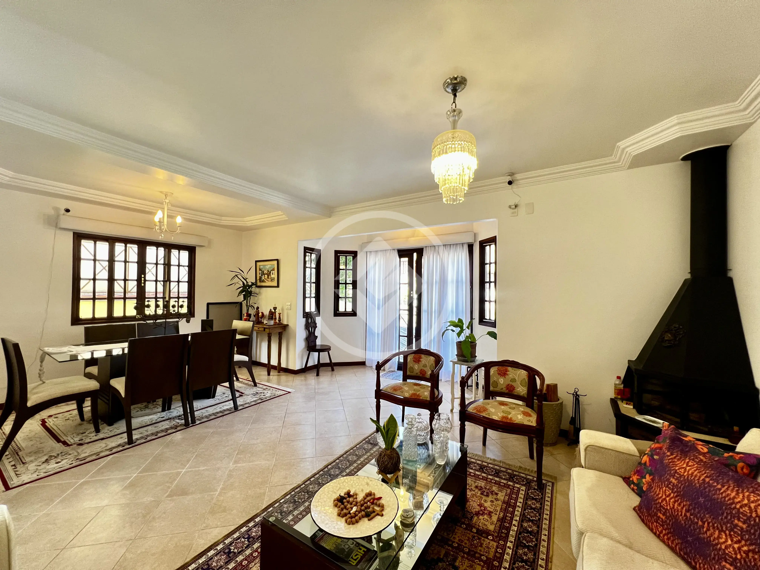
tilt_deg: +1.1
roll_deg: -0.6
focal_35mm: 13
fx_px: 285
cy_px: 285
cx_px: 380
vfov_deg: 89.9
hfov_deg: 106.2
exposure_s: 1/60
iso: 250
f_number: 1.8
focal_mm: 1.57
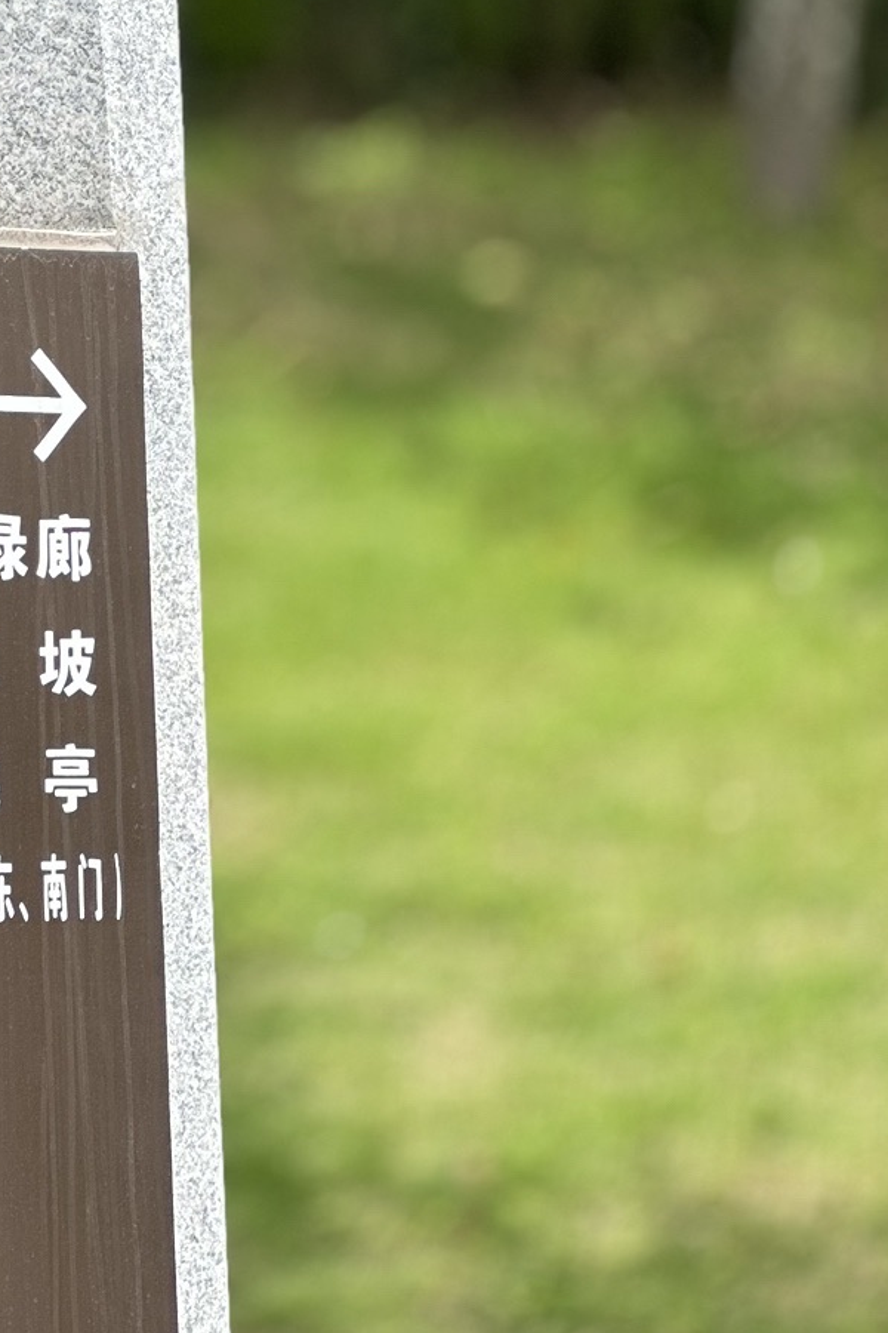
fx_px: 6585
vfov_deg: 11.5
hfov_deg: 7.6
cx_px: -191
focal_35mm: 178
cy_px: 90
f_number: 2.8
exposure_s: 1/147
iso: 20
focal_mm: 9
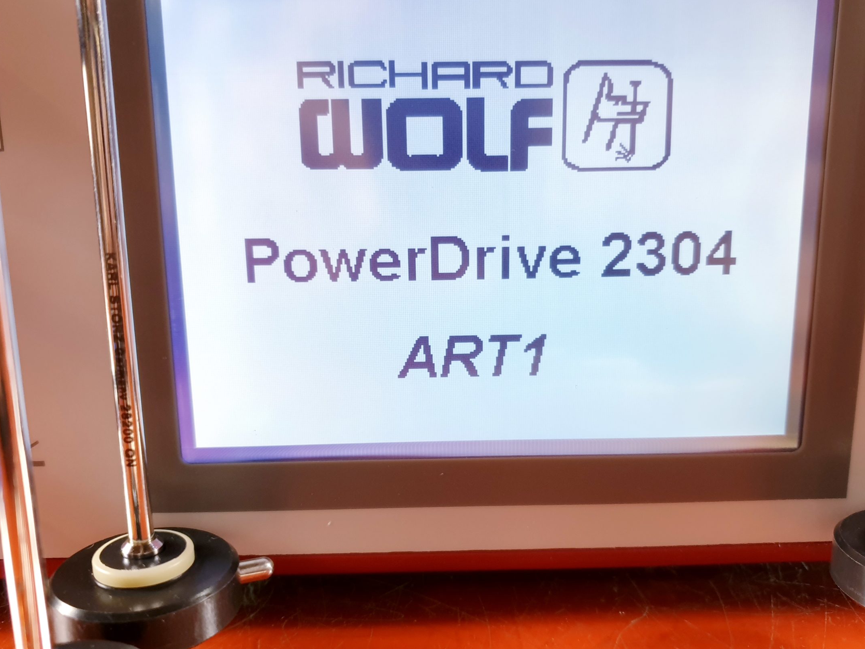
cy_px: 321
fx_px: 775
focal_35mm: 31
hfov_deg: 58.3
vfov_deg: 45.4
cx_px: 446
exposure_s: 1/50
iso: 100
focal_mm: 4.3
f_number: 1.5
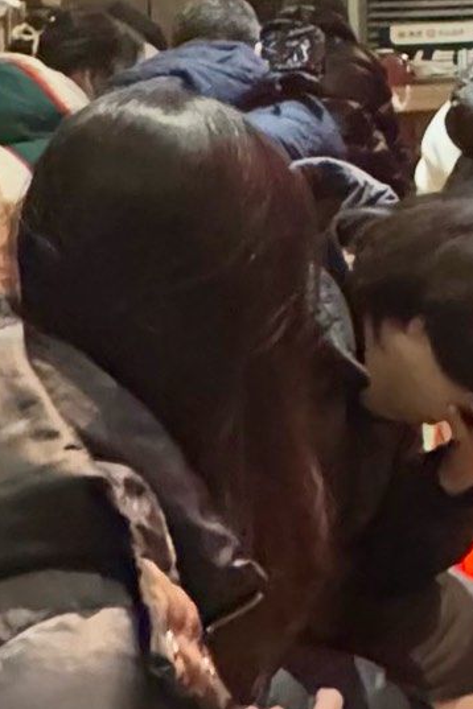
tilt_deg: +1.5
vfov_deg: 24.9
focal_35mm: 74
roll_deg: +1.6
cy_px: -121
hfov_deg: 17.6
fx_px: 1458
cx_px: 567
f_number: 2.2
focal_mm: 2.22
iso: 2000
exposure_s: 1/25
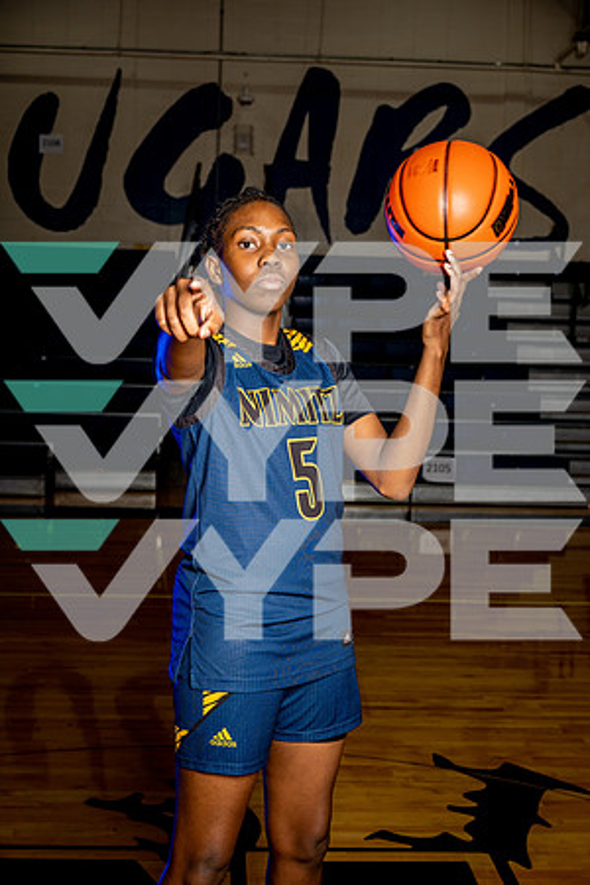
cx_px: 295
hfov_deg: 24.6
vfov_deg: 36.2
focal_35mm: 55
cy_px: 442
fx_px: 1352
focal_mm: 55
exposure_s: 1/250
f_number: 6.3
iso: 64
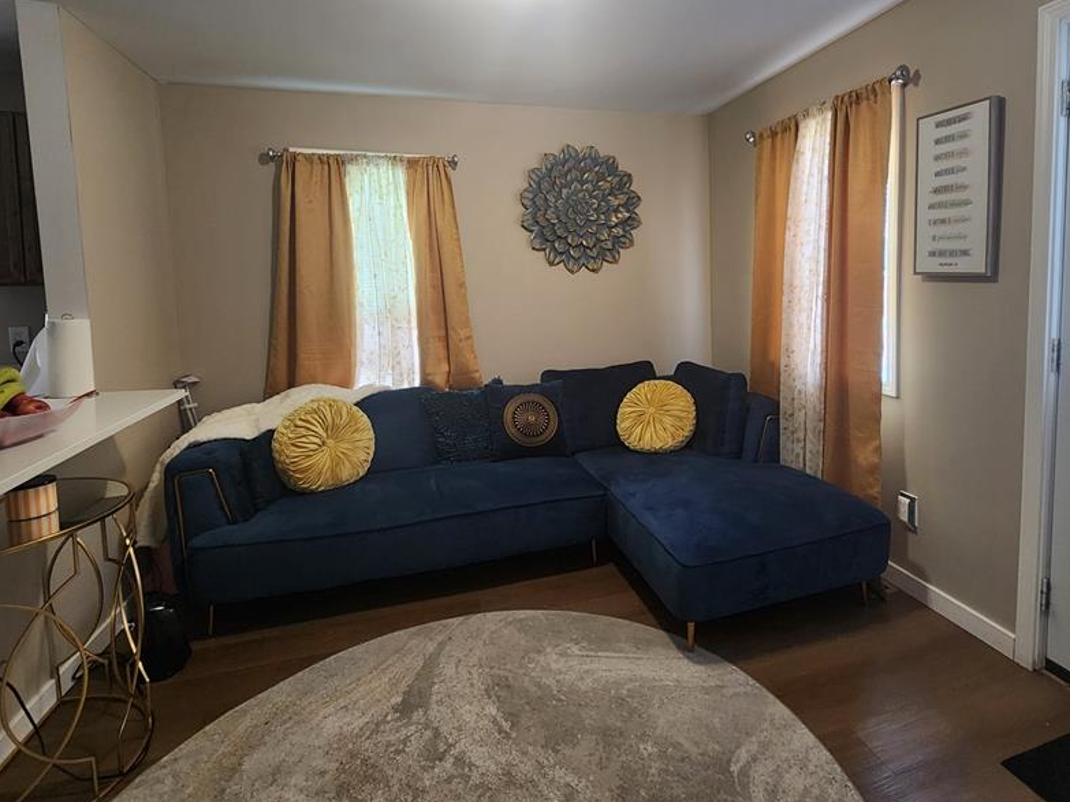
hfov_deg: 90.8
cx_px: 588
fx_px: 525
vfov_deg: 73.8
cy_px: 316
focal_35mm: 17
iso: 250
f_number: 2.2
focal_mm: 2.2
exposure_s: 1/60
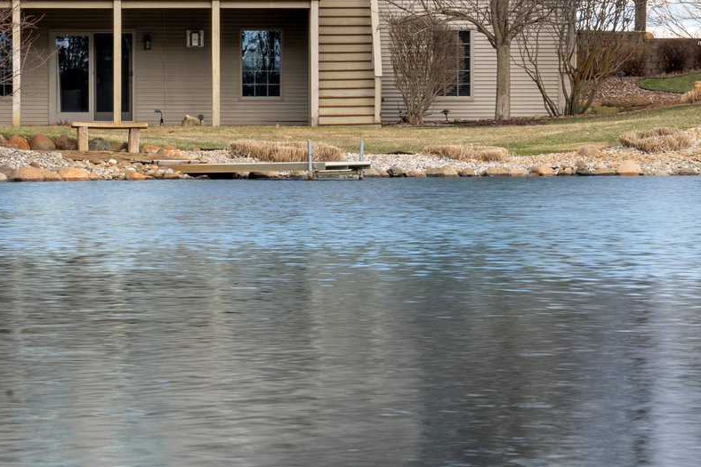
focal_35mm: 195
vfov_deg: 7.0
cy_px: 48
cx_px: 189
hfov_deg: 10.5
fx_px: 3796
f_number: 22
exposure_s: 1/3
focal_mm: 75
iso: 50
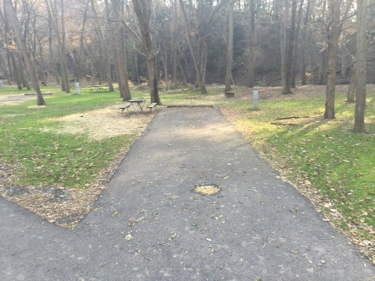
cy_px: 140
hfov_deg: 61.7
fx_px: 314
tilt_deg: -13.0
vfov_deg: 48.2
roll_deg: +0.4
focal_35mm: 29
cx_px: 188
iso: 32
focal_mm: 4.15
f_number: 2.2
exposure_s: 1/120
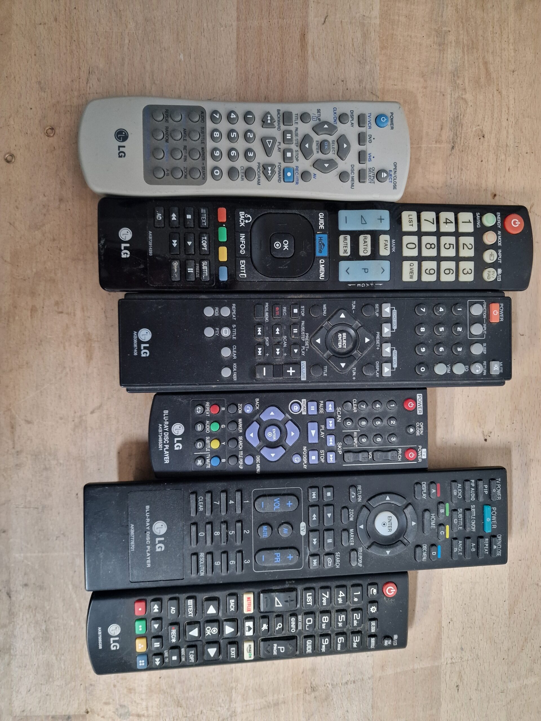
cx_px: 270
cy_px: 360
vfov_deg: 73.9
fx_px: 479
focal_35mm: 23
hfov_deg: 58.9
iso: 640
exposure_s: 1/50
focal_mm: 6.4
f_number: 1.8
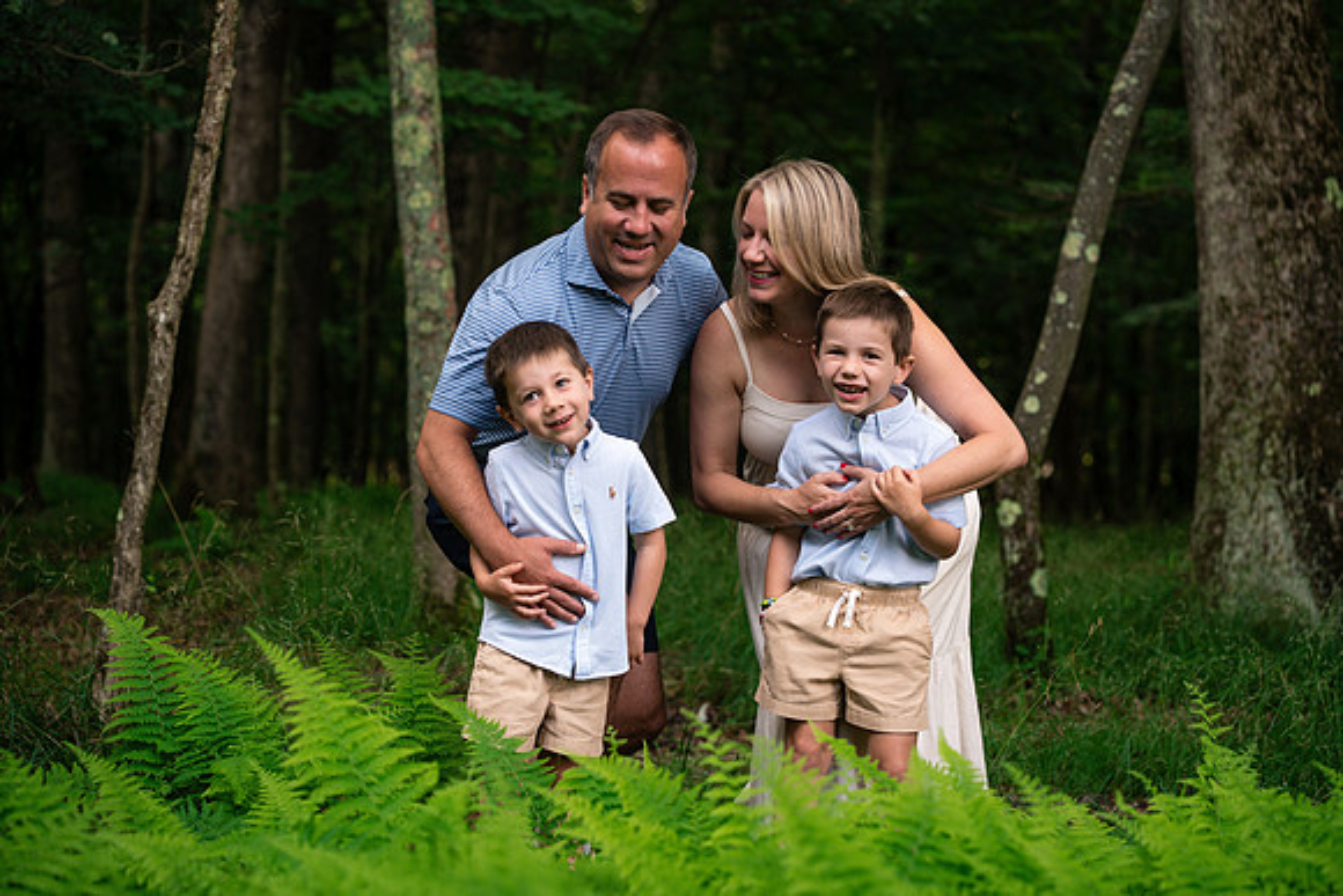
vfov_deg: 16.1
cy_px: 448
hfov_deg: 23.9
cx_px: 672
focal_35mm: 85
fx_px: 3172
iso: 200
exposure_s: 1/200
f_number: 4
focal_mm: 85
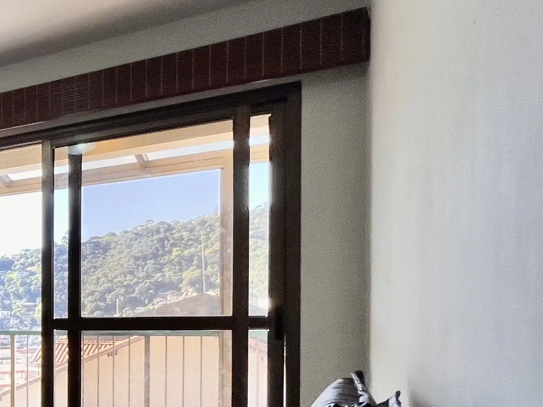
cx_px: -250
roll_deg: +0.8
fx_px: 596
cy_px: 330
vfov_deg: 36.4
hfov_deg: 30.3
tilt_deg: -0.9
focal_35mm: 38
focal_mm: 1.57
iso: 64
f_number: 1.8
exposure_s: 1/120
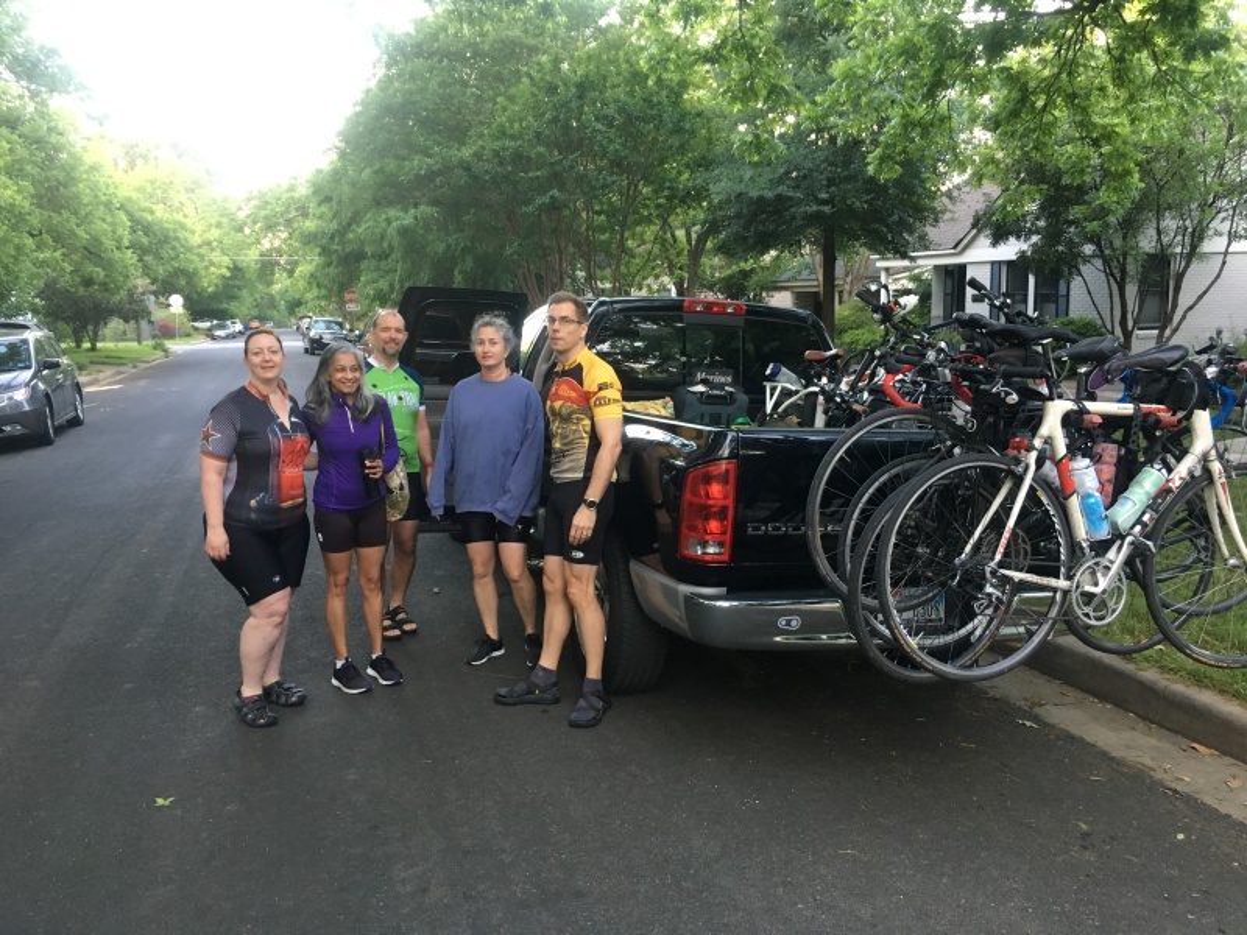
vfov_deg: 48.2
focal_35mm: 29
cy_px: 468
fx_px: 1045
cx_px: 624
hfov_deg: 61.7
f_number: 2.2
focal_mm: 4.15
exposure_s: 1/30
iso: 100
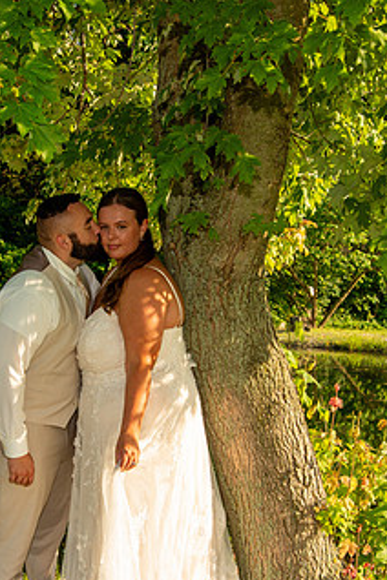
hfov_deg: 14.8
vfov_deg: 22.1
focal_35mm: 92
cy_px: 376
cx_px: 126
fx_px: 1483
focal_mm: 65
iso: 400
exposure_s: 1/125
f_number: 11
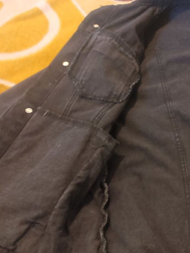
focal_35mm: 38
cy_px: 148
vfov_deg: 48.7
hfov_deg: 36.8
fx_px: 278
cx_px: 143
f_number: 1.89
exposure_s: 1/14
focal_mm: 5.43
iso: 2174
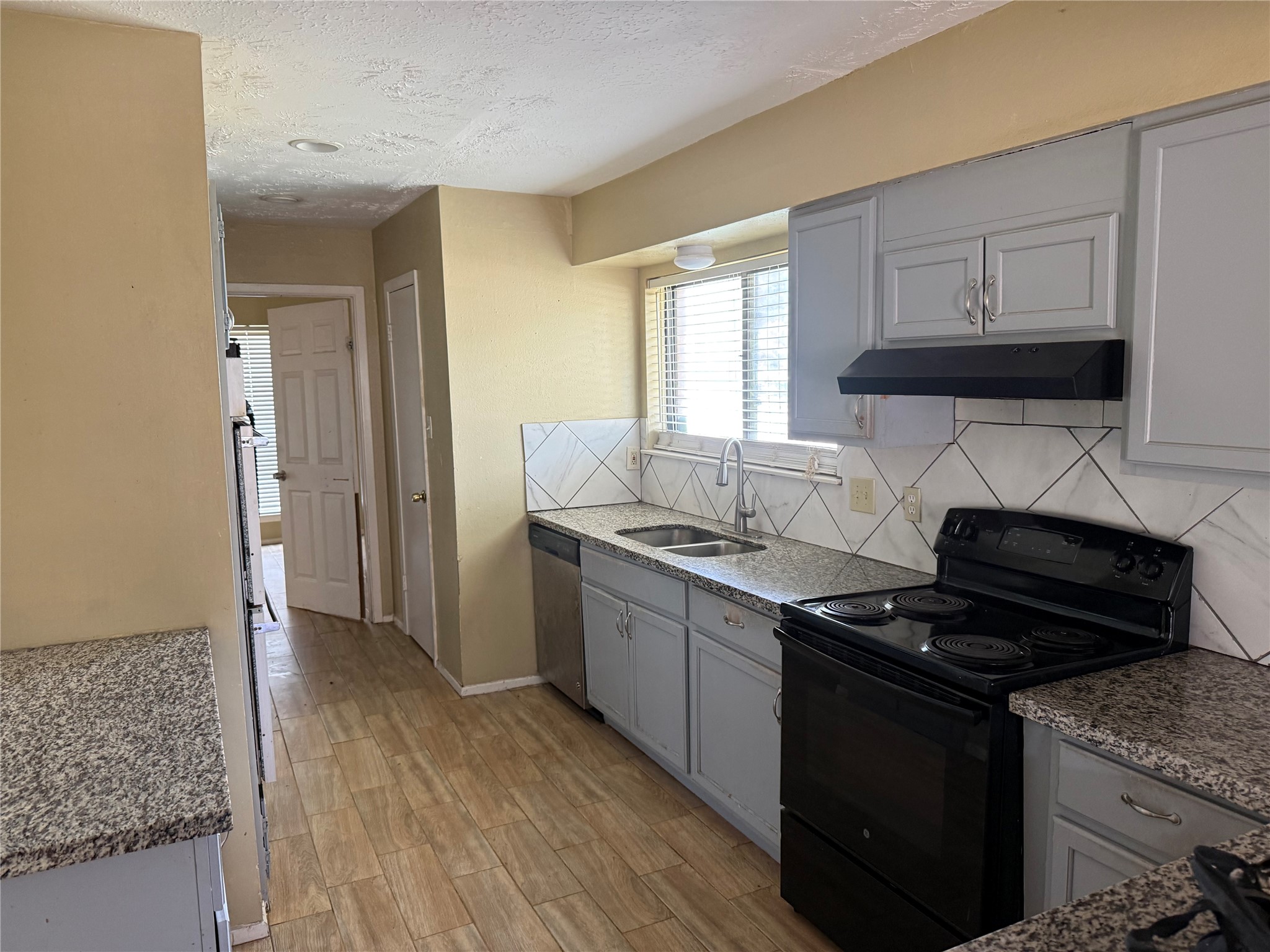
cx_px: 635
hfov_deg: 71.6
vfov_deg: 56.8
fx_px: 881
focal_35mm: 24
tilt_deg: -5.7
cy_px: 476
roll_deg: +1.1
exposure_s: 1/60
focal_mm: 6.76
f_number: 1.78
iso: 320
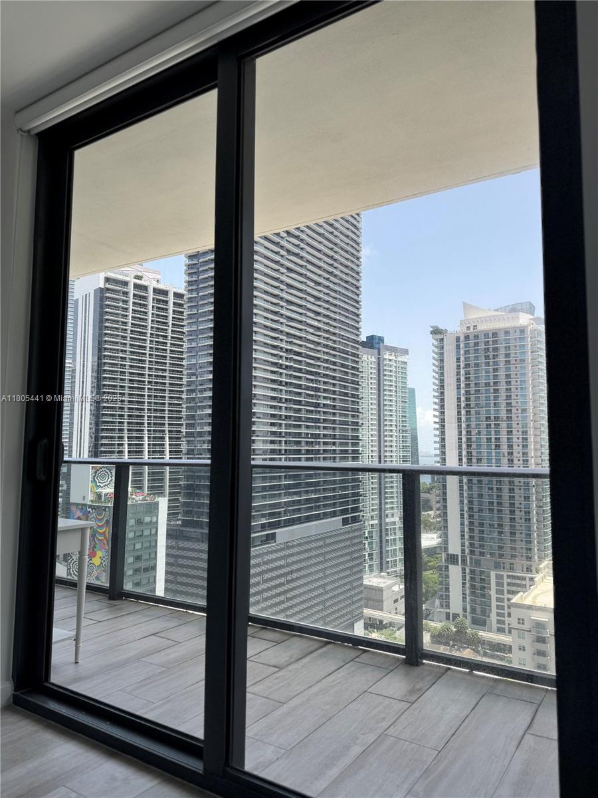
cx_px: 299
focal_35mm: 24
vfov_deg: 71.6
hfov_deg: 56.8
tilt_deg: +4.5
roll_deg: +0.5
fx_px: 553
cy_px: 399
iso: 80
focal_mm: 6.76
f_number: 1.78
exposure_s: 1/700
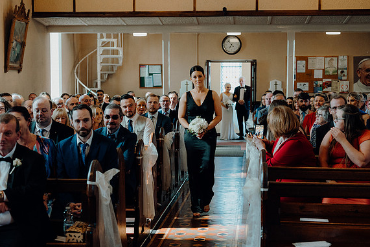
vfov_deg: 22.6
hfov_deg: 33.4
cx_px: 184
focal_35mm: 60
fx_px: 616
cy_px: 123
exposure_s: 1/200
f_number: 3.5
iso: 1600
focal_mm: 59
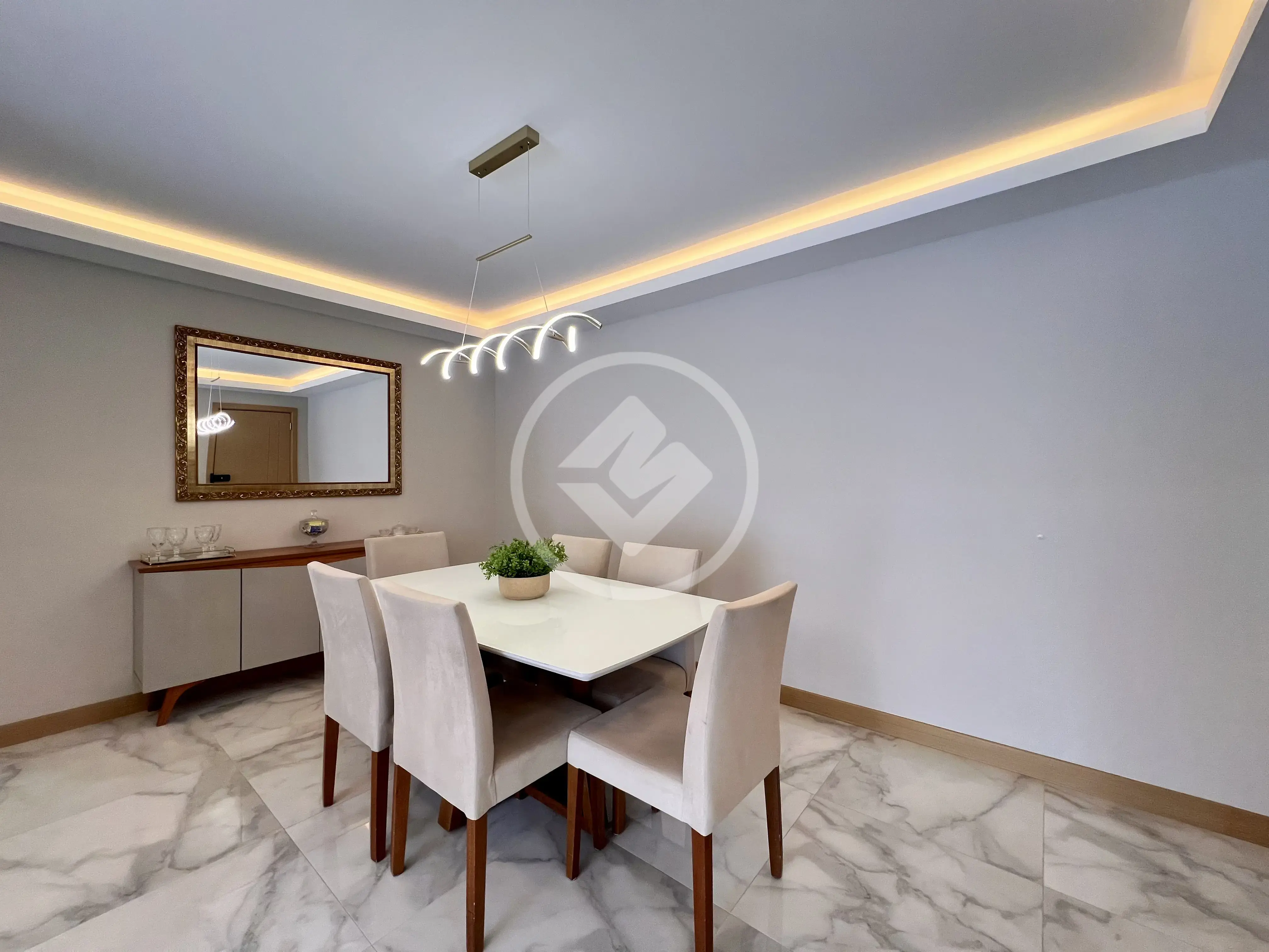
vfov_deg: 89.9
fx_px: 477
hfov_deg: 106.2
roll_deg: -0.2
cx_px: 634
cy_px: 476
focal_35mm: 13
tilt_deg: -0.2
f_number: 1.8
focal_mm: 1.57
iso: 125
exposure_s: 1/120
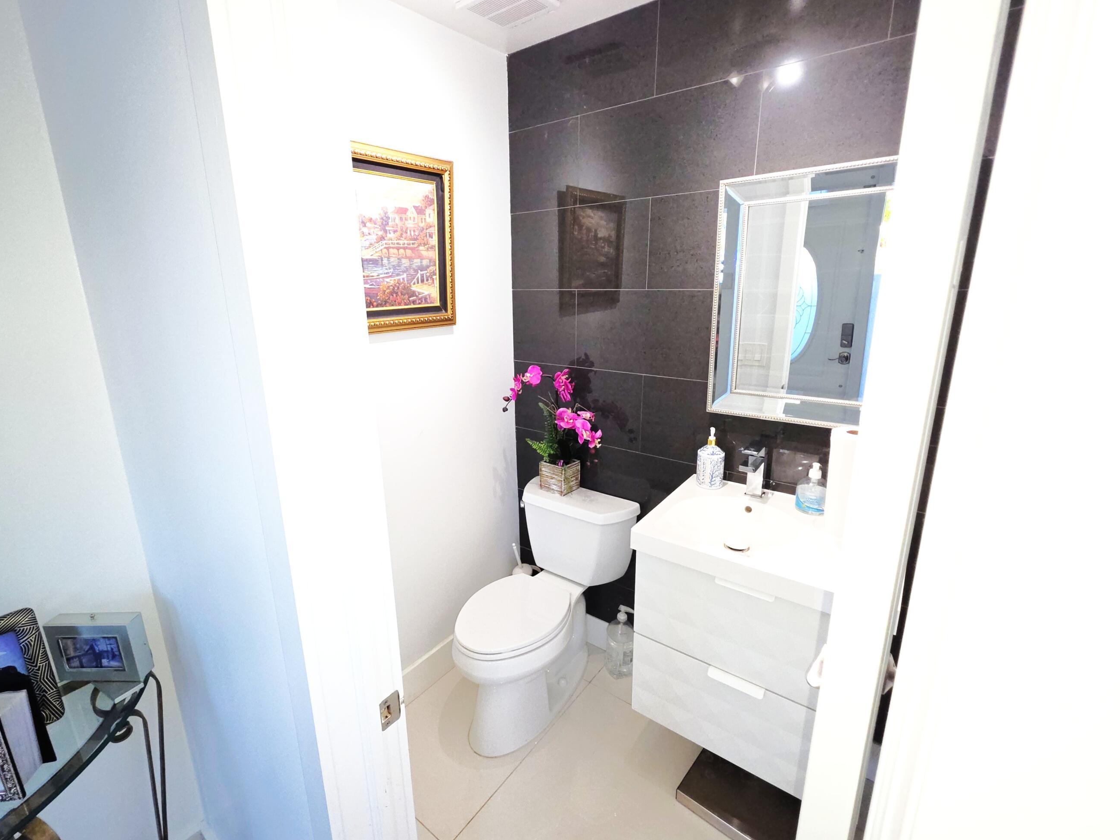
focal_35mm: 15
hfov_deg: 97.9
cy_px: 416
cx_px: 505
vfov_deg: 81.7
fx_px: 485
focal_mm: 2.2
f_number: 1.9
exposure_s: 1/60
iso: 125
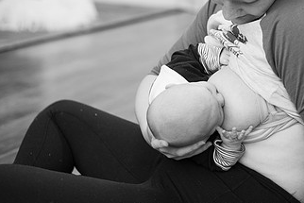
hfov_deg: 22.3
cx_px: 248
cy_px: 52
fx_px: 760
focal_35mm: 90
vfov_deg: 15.1
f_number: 2.5
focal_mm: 50
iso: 1000
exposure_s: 1/200
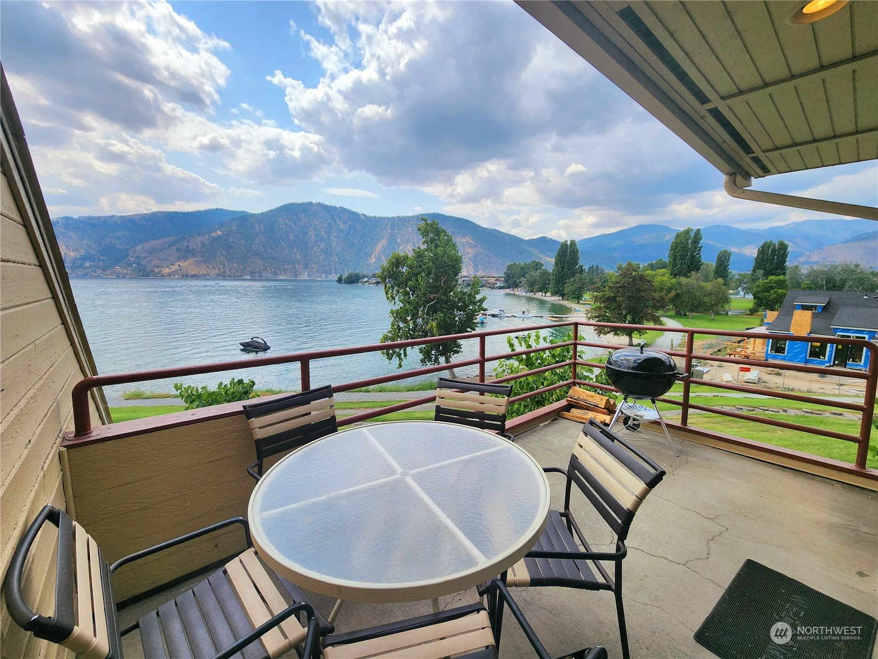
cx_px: 439
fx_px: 330
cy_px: 330
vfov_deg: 89.9
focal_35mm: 13
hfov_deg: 106.2
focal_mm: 2.2
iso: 50
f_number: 2.2
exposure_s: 1/2500
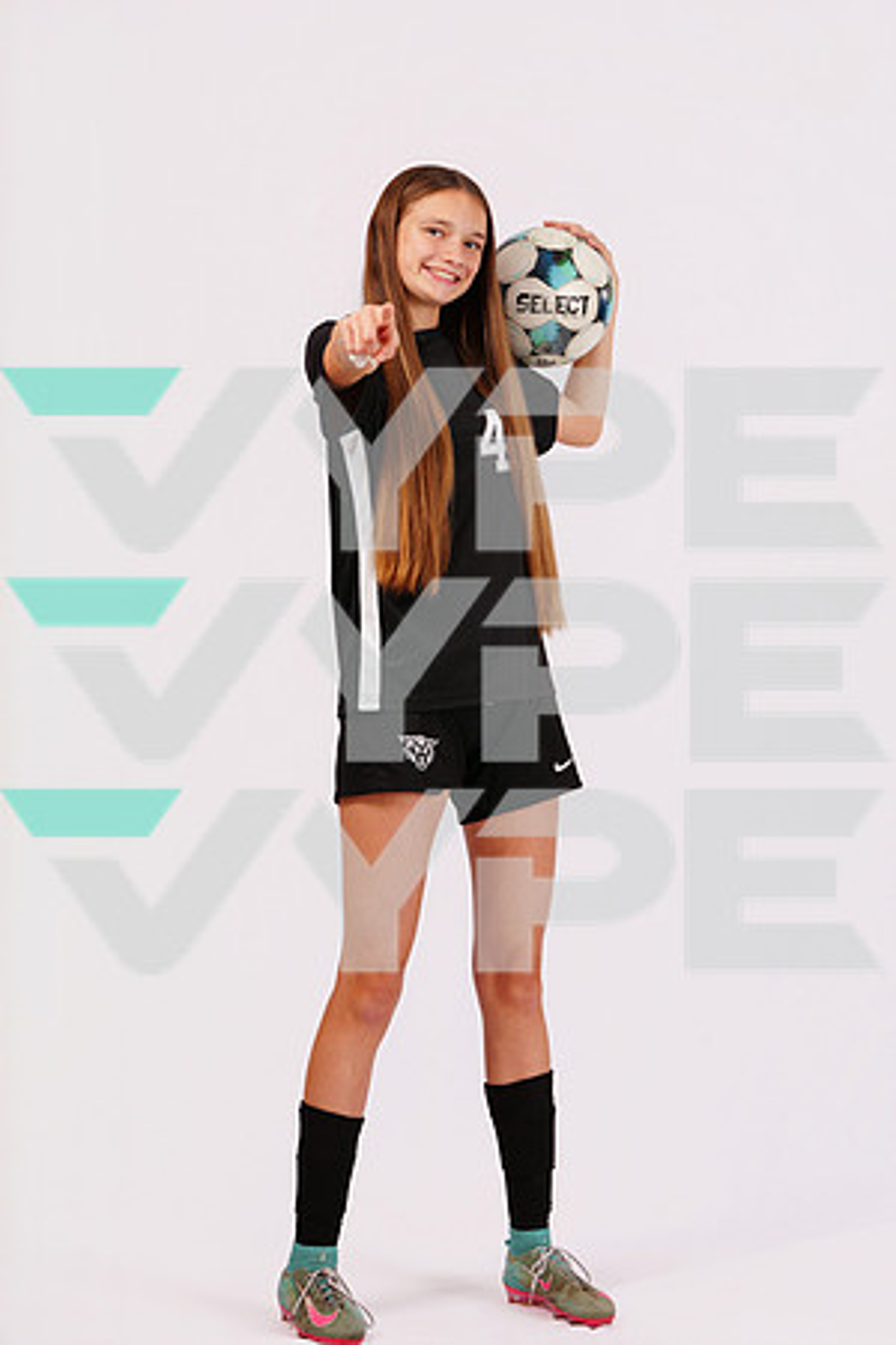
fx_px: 3024
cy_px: 672
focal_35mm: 81
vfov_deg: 25.1
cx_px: 448
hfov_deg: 16.9
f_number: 8
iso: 125
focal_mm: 81
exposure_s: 1/200
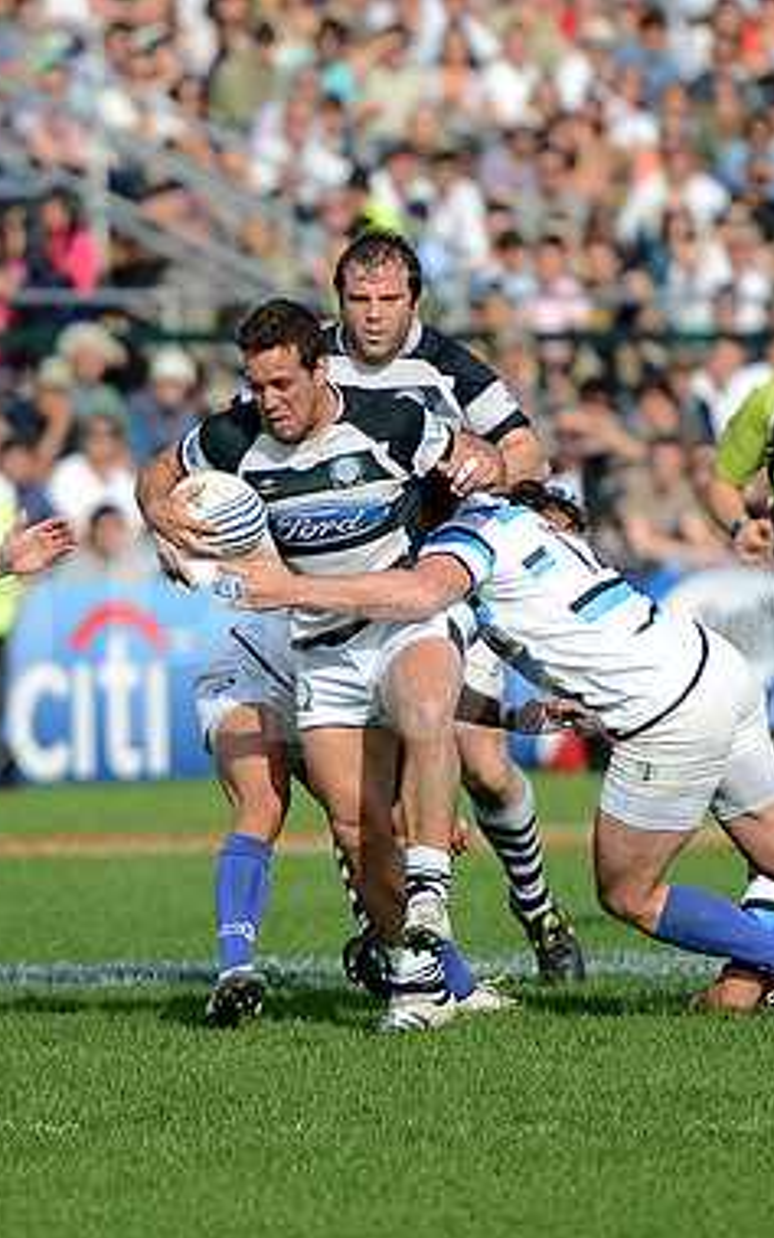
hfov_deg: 4.2
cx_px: 372
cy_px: 629
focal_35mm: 312
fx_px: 10526
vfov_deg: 6.7
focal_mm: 200
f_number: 2.8
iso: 250
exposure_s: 1/2500
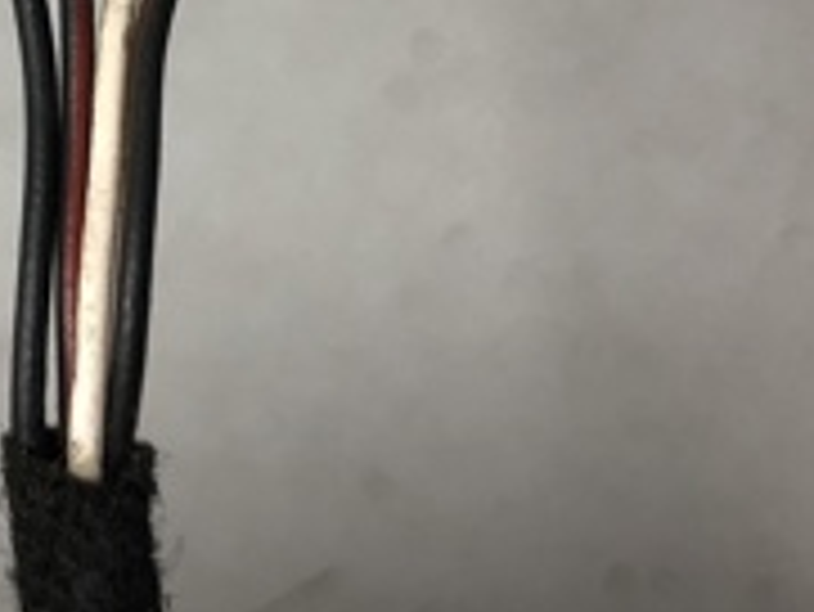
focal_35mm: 99
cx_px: -31
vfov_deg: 14.0
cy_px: -297
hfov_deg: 19.2
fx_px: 2330
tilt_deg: -75.5
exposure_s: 1/33
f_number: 1.8
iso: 40
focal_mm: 4
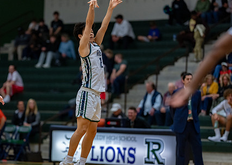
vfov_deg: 7.4
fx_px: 1271
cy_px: 94
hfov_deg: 10.4
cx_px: 84
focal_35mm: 193
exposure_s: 1/1250
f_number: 1.8
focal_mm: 135
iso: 1600
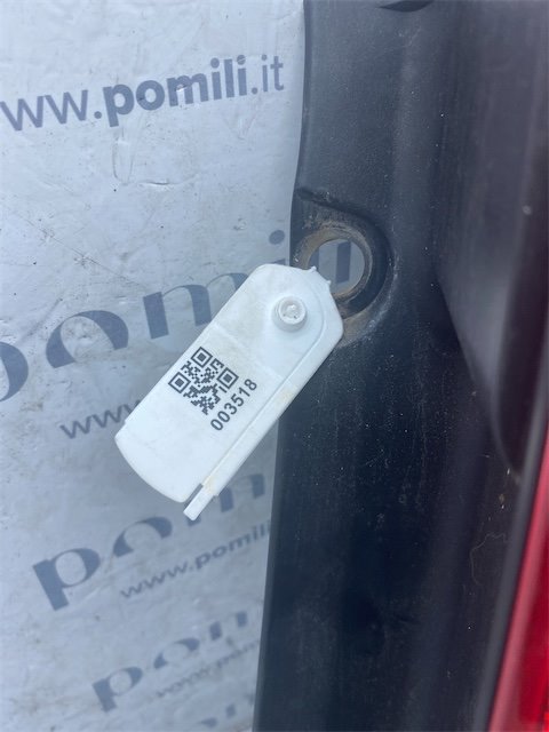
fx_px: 550
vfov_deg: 67.3
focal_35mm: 26
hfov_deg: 53.1
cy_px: 366
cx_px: 274
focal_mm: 4.25
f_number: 1.8
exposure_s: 1/493
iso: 32
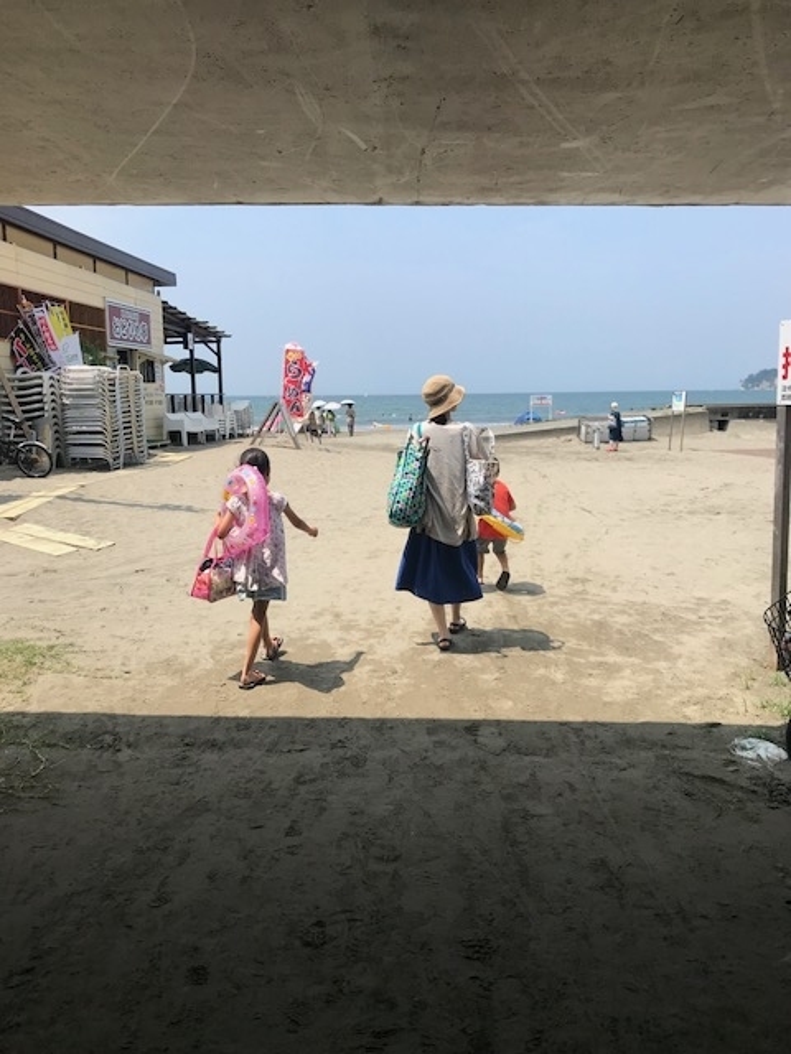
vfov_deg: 63.4
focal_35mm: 28
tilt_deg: -9.1
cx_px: 396
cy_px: 527
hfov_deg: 49.7
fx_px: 853
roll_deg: -0.8
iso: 20
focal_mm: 3.99
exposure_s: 1/2591
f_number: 1.8
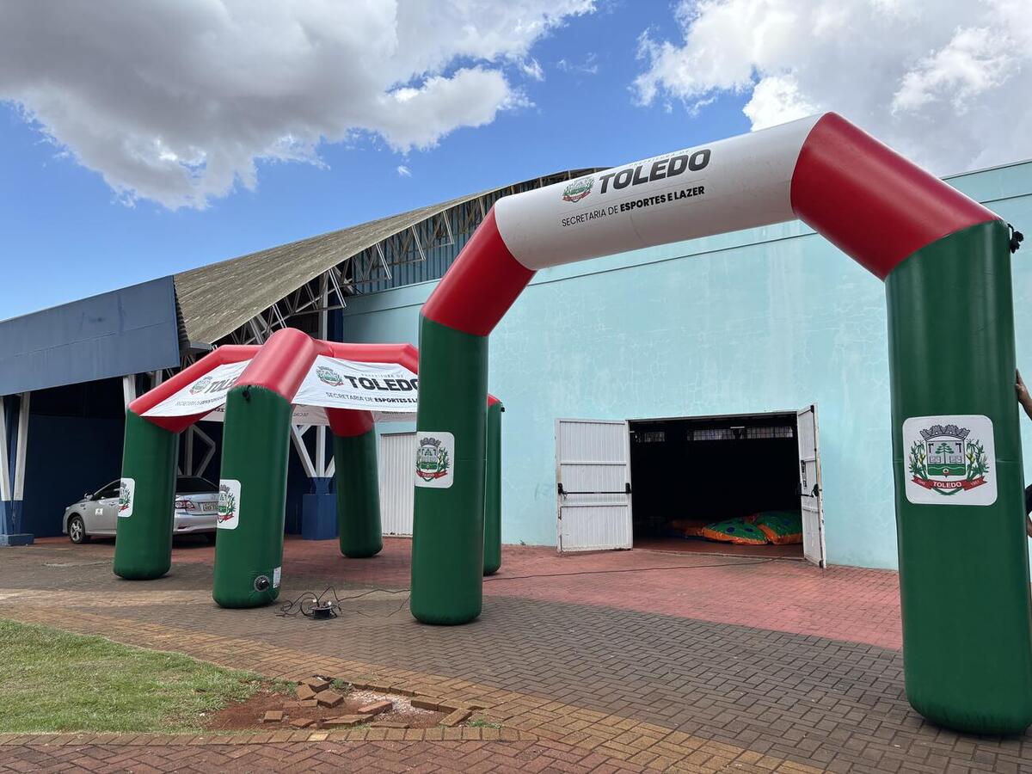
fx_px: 775
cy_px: 387
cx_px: 516
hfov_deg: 67.3
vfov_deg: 53.1
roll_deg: +0.6
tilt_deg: +6.4
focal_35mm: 26
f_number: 1.6
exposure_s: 1/1642
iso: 50
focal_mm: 5.96
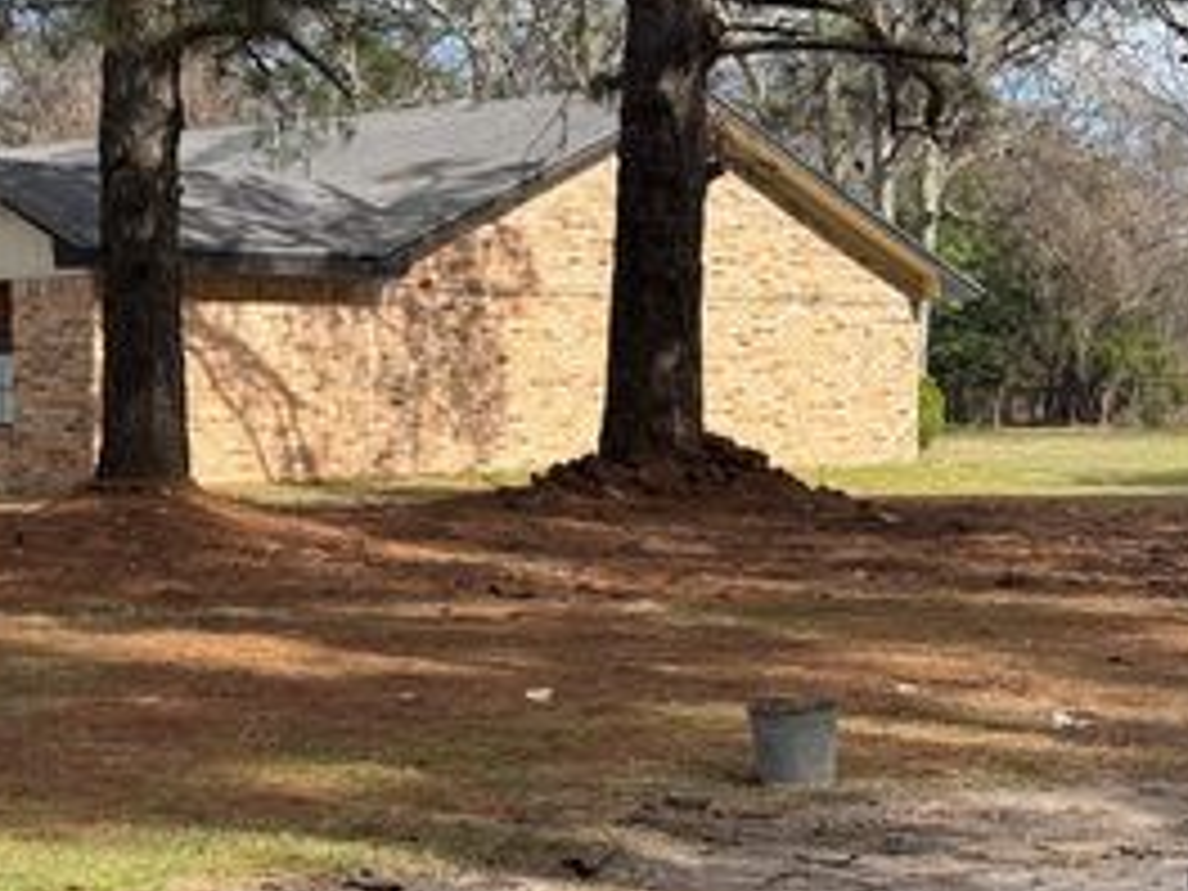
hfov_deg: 21.1
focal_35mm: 91
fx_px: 3123
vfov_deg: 16.2
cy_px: 439
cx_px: 140
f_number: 1.78
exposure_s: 1/1980
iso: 64
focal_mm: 6.76
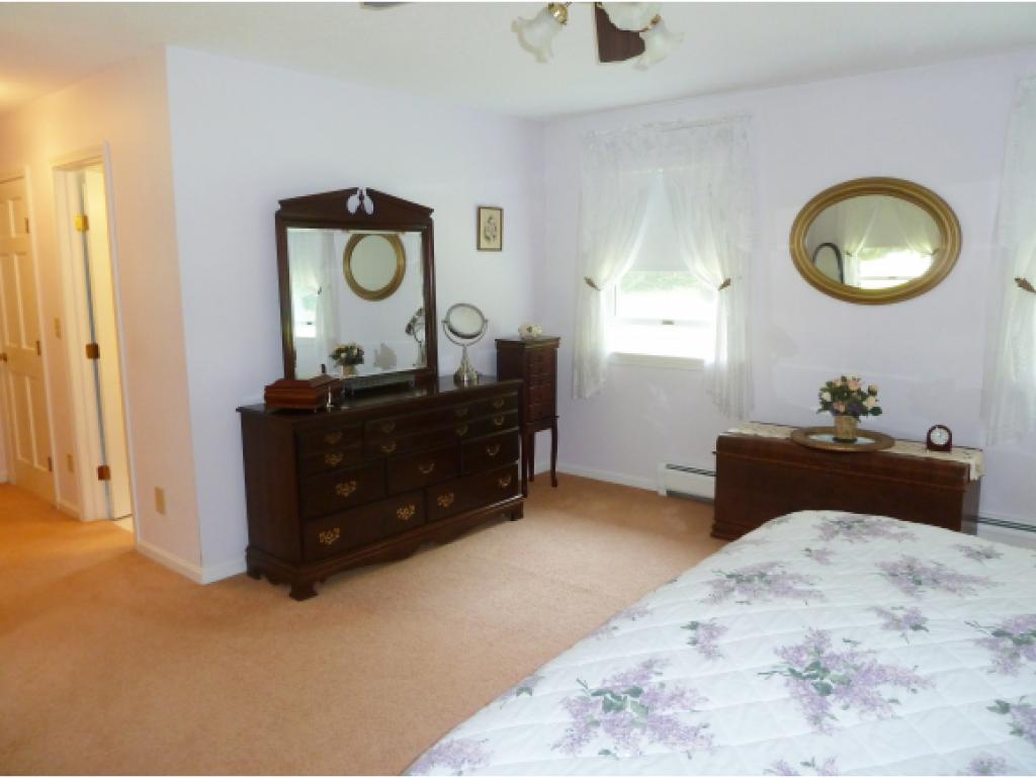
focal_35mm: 25
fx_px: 749
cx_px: 518
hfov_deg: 69.4
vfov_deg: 54.9
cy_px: 389
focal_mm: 4.1
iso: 200
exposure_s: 1/30
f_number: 3.3
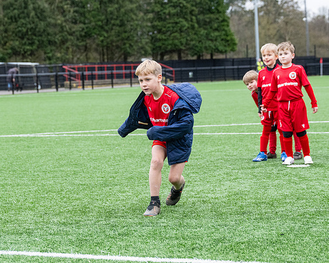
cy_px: 132
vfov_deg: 13.0
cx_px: 131
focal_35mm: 118
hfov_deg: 16.2
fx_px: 1152
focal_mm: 70
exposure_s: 1/1250
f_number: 4.5
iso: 1250
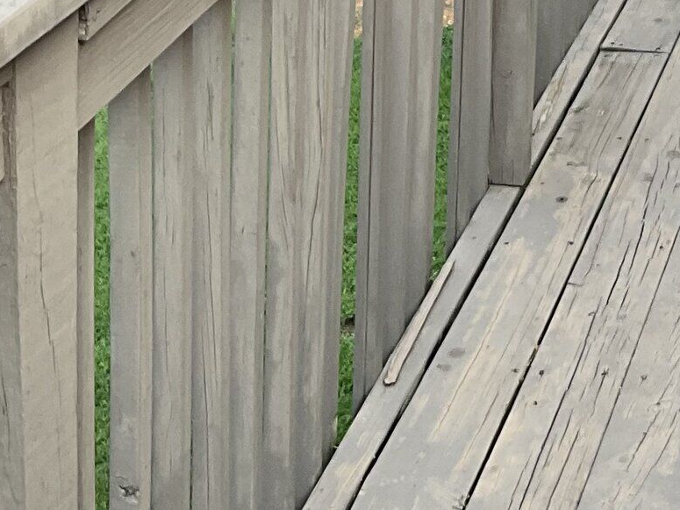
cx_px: 841
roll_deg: +0.4
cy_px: -435
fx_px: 2259
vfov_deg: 11.8
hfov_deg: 16.3
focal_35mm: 115
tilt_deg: -7.8
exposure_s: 1/195
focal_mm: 3
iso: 16
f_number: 1.8
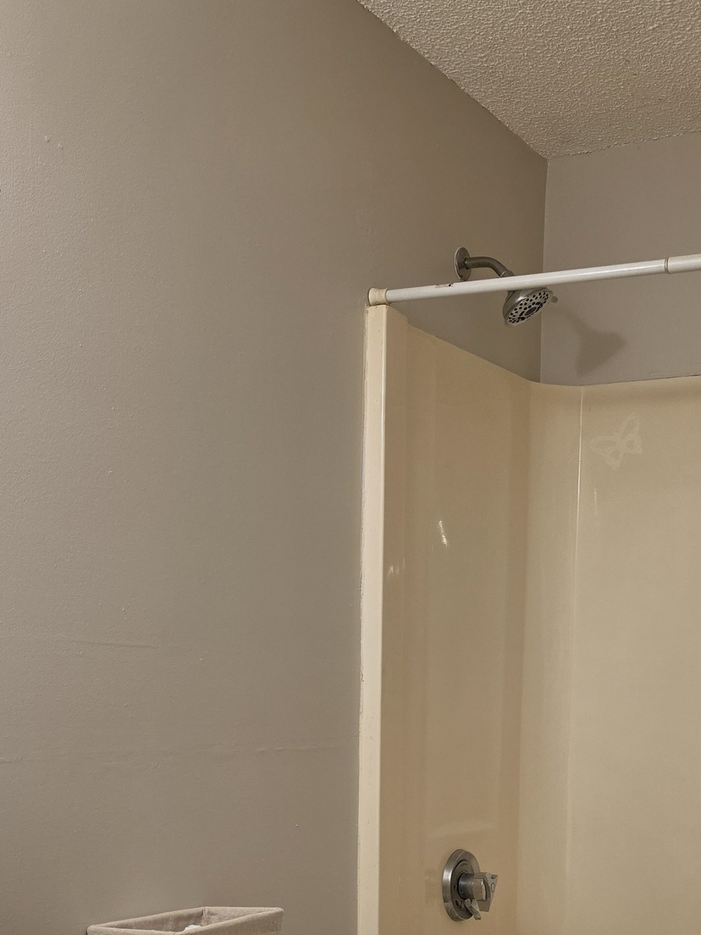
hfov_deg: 30.2
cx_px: 412
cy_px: 755
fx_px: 1296
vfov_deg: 38.1
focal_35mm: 48
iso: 160
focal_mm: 6.5
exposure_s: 1/120
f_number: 1.4
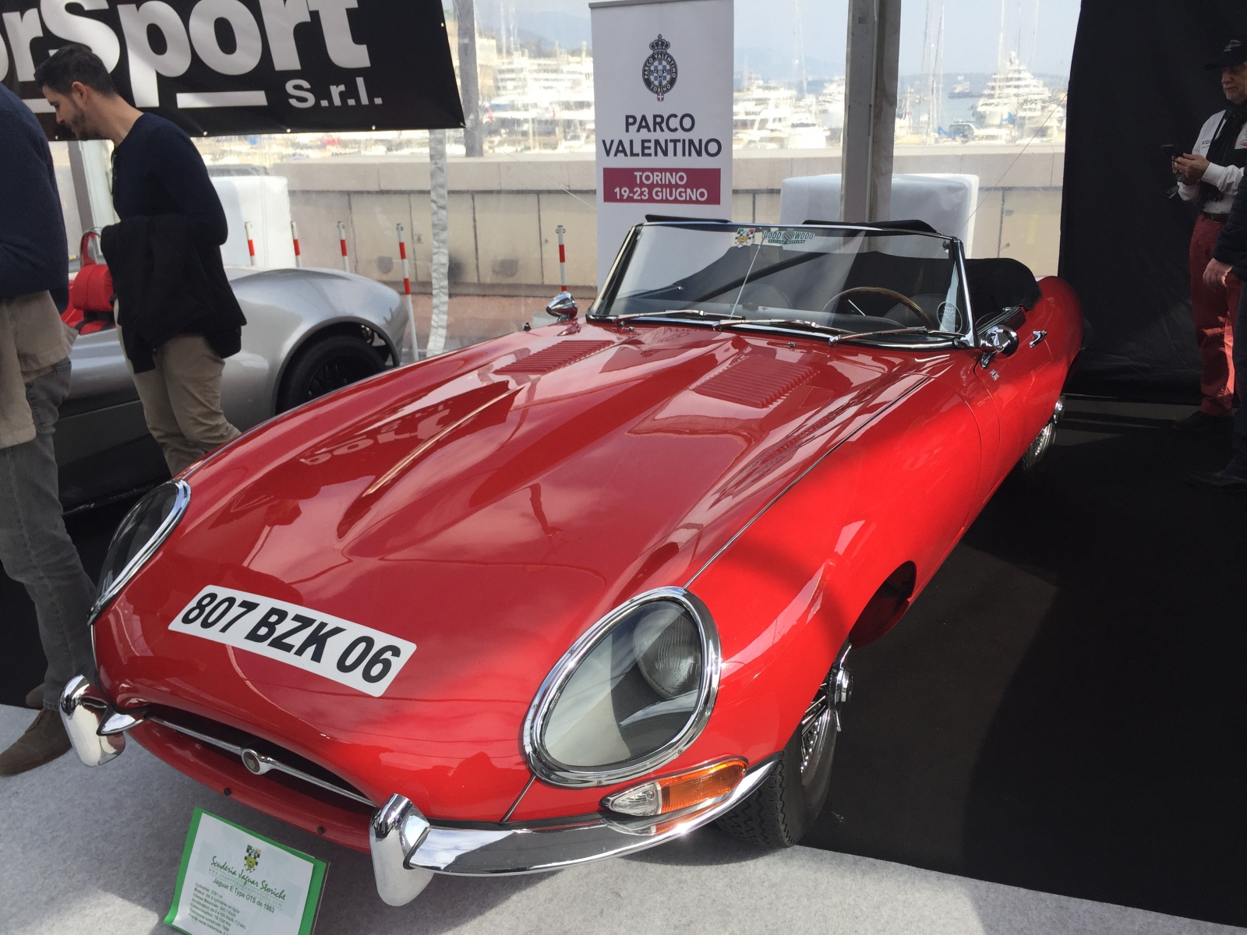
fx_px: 1045
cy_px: 468
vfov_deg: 48.2
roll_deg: +1.4
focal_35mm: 29
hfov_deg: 61.7
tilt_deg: -18.4
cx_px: 624
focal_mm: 4.15
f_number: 2.2
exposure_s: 1/879
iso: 32
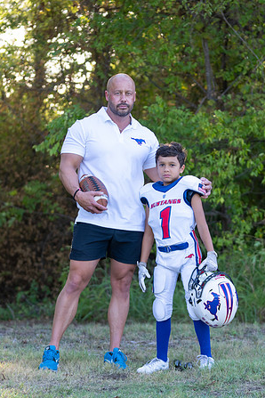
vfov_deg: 18.1
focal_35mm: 113
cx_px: 136
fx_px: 1248
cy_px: 209
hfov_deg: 12.1
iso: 200
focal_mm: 70
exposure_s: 1/320
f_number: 2.8
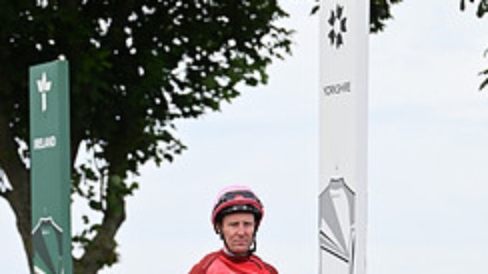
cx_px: 250
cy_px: 412
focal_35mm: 251
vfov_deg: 4.8
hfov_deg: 8.6
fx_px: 3246
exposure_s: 1/2000
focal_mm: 130
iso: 800
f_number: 4.5
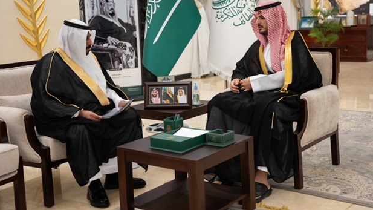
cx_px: 182
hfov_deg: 41.2
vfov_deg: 23.8
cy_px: 81
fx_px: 496
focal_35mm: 50
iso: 800
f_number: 2.8
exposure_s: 1/160
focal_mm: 46.1
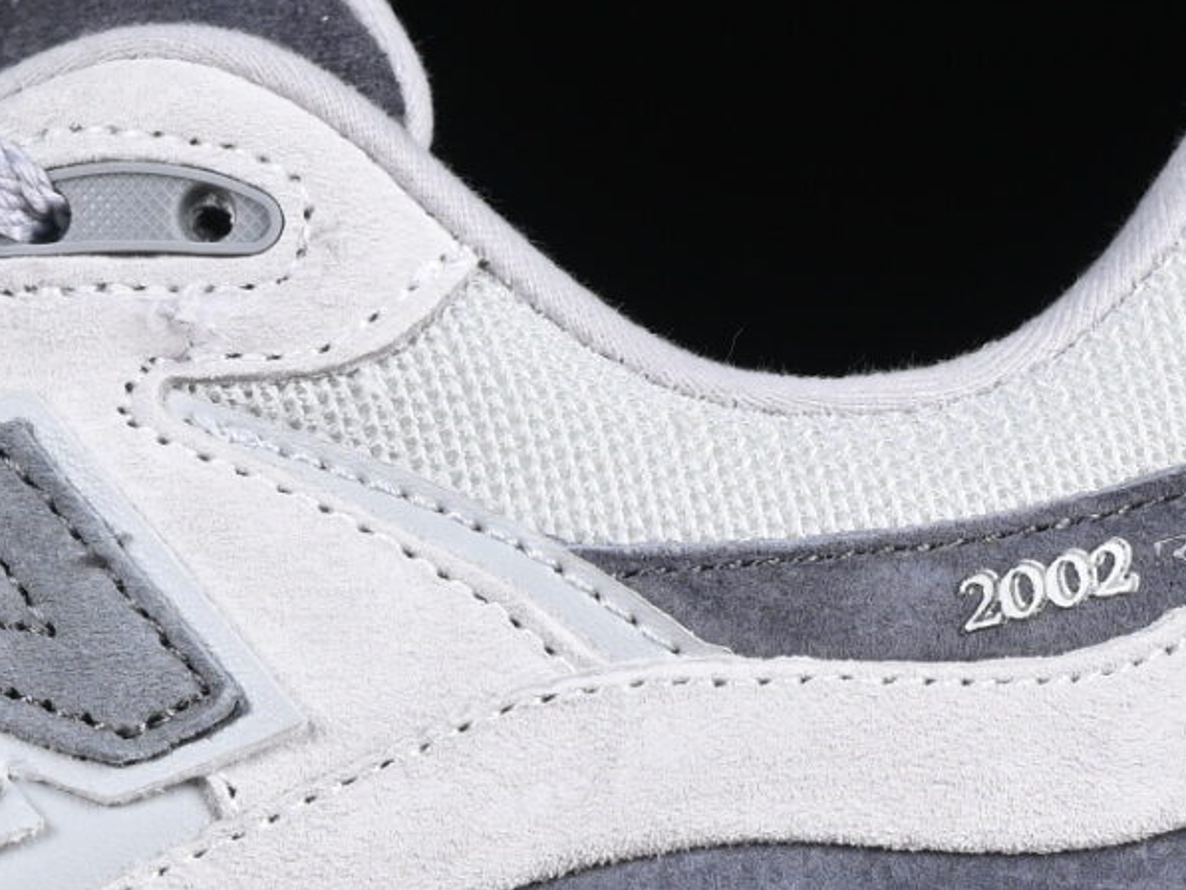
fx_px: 10589
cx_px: -105
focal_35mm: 309
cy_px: 571
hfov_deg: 6.4
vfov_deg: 4.8
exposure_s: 1/60
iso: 160
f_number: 7.1
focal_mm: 50
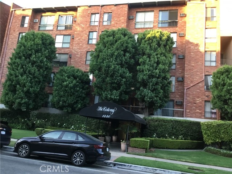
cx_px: 116
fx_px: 208
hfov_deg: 58.4
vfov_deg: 45.4
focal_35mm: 31
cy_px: 87
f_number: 2.4
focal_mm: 3.3
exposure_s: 1/30
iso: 32
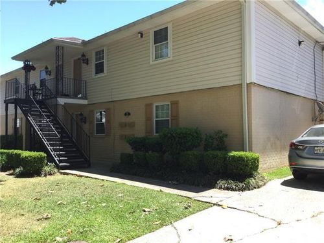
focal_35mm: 31
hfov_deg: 58.4
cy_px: 122
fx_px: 290
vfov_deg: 45.4
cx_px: 162
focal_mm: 3.3
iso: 25
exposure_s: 1/337
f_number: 2.4
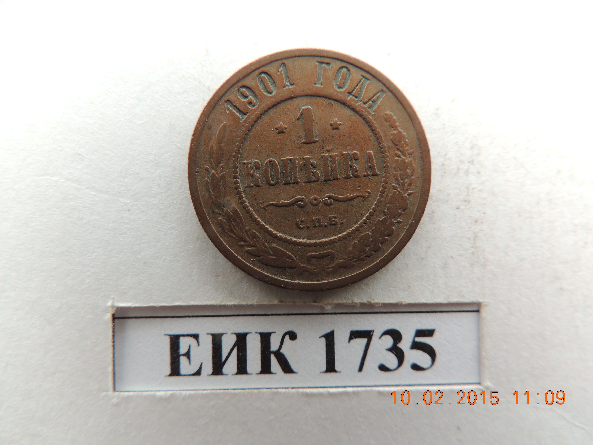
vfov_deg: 56.8
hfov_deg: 71.6
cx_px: 296
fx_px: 411
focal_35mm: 24
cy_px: 222
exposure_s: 1/50
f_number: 3
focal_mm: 4.3
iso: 100
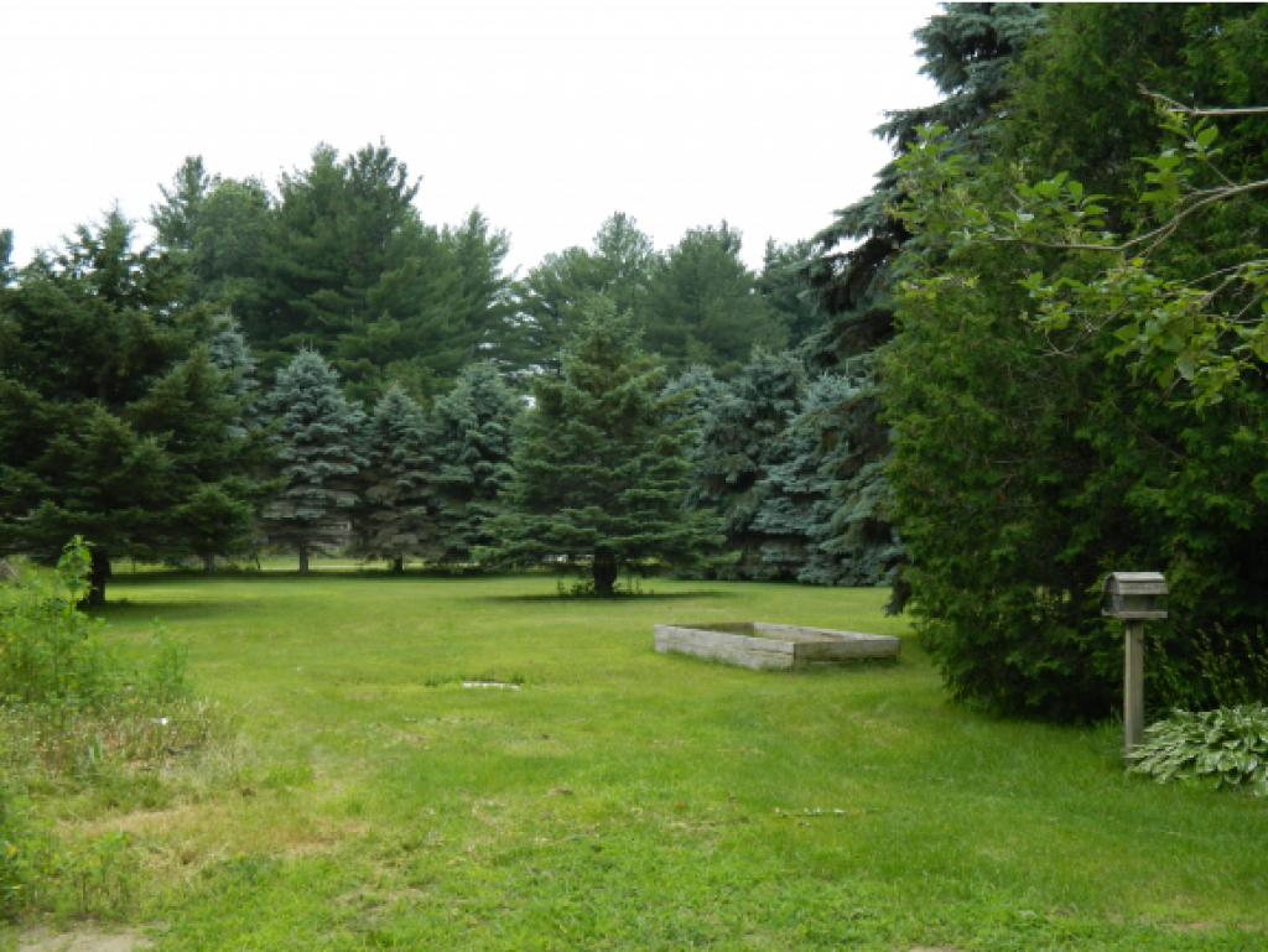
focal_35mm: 41
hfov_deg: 45.8
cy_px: 476
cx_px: 634
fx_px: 1503
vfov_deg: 35.2
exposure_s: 1/500
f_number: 3.5
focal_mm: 7.3
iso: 110
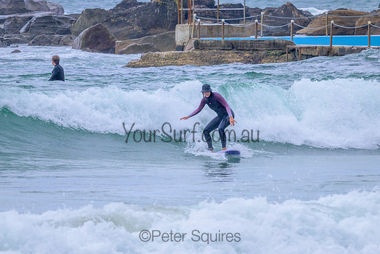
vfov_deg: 2.4
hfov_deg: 3.6
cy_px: 123
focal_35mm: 579
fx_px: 6114
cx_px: 183
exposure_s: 1/1250
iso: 720
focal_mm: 430
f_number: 11
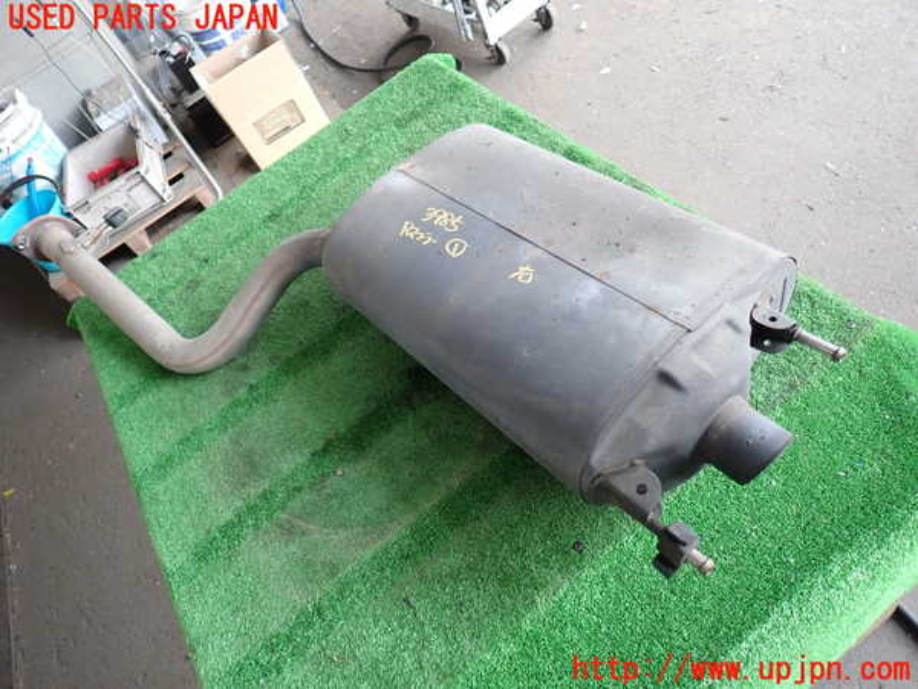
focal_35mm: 25
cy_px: 344
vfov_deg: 54.9
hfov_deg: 69.4
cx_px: 459
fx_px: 663
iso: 200
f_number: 2
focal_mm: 4.5
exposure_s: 1/30
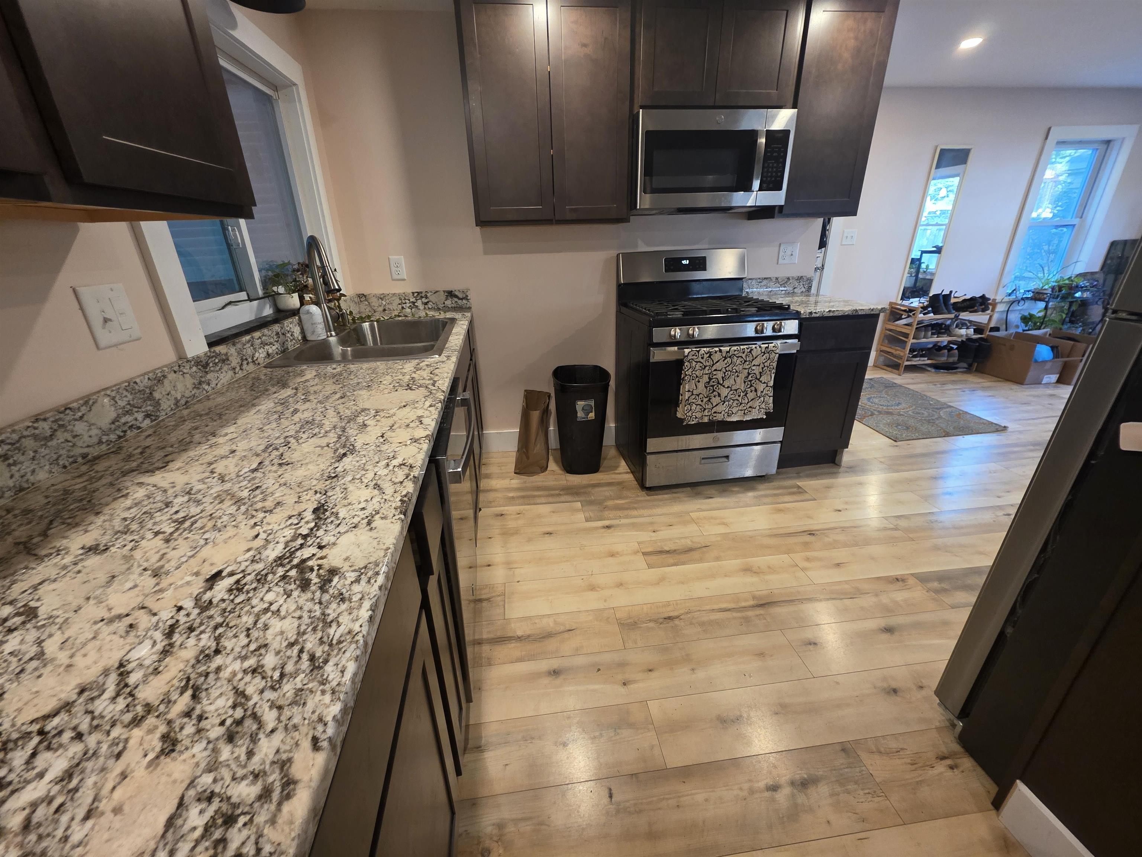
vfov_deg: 89.9
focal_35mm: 13
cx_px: 571
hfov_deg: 106.2
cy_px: 428
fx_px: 429
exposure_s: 1/60
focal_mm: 2.2
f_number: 1.9
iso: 250
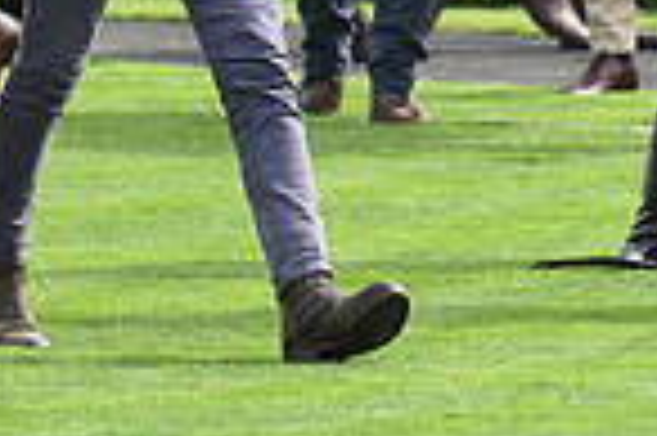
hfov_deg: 2.6
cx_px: -338
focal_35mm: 797
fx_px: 14529
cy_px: -380
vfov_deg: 1.7
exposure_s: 1/500
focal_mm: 200
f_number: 6.3
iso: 400
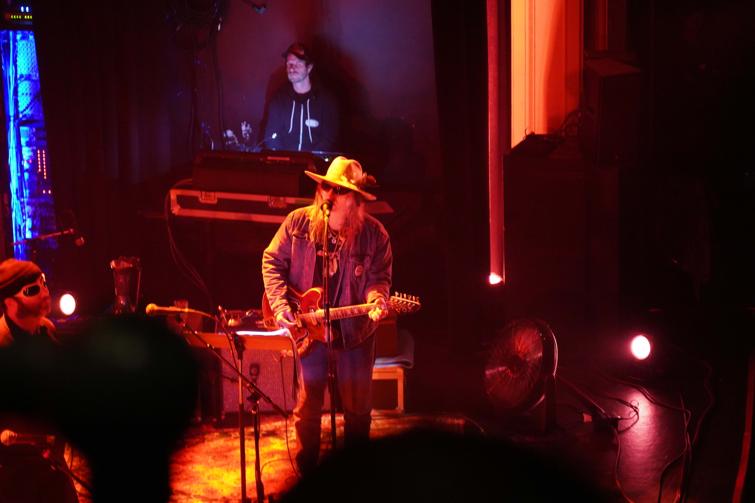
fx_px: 2202
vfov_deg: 13.0
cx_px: 378
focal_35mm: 105
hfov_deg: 19.5
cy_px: 252
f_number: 4
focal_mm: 105
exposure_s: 1/20
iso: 12800
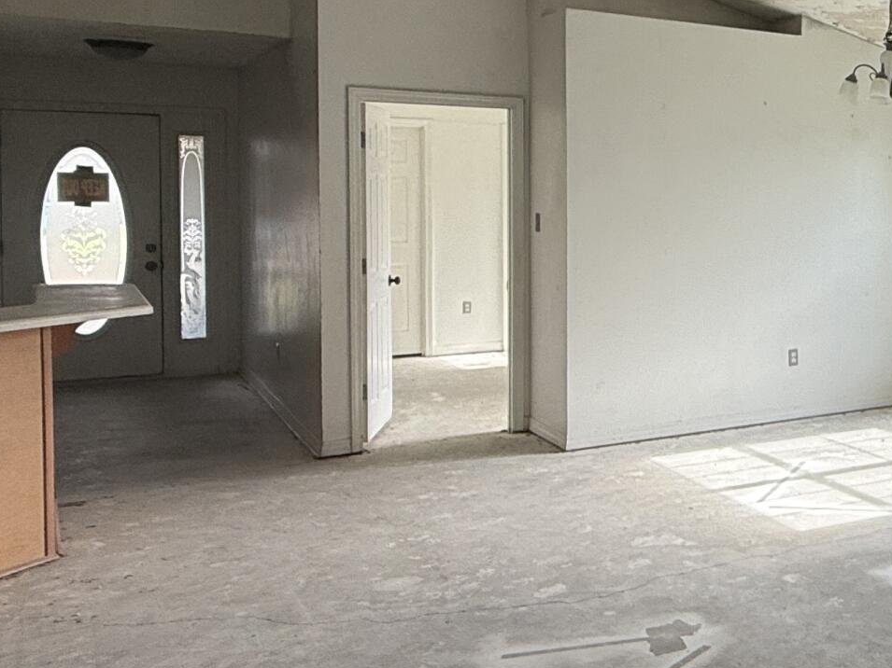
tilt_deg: -1.6
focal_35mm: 44
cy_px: 228
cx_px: 1050
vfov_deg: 32.6
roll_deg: -0.7
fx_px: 1134
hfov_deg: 34.9
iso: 50
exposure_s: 1/128
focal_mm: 2.22
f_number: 2.2
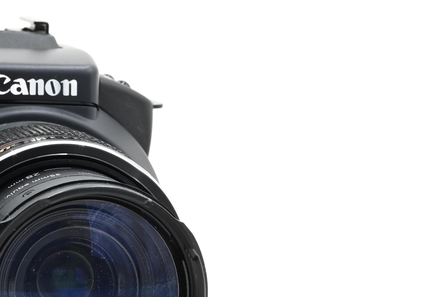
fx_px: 1858
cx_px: 47
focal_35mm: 150
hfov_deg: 13.6
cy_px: 210
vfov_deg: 9.1
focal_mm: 50
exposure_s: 1/160
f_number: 13
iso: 1000
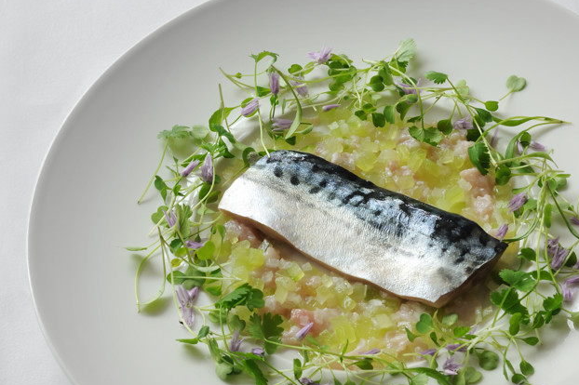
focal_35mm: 105
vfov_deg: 13.0
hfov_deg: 19.5
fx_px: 1688
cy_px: 219
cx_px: 305
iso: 800
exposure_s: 1/125
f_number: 9
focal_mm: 85
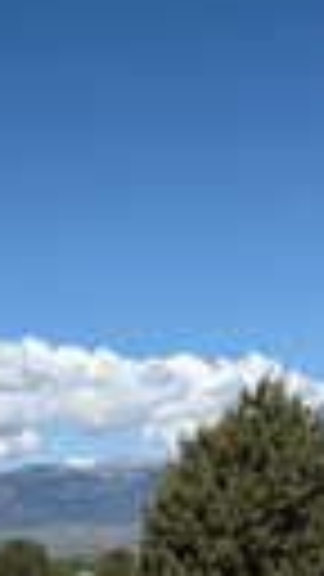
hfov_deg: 12.2
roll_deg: +2.6
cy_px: 760
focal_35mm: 98
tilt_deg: -9.6
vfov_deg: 19.9
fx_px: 1497
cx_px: -32
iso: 80
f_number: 1.78
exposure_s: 1/7353
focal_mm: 6.76
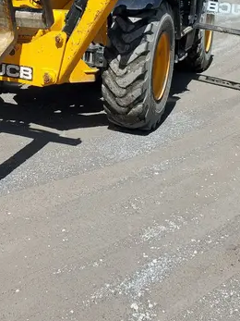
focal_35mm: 55
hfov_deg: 26.0
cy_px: 22
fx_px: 509
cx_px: 40
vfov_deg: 32.9
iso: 50
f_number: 2.4
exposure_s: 1/1593
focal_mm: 4.3
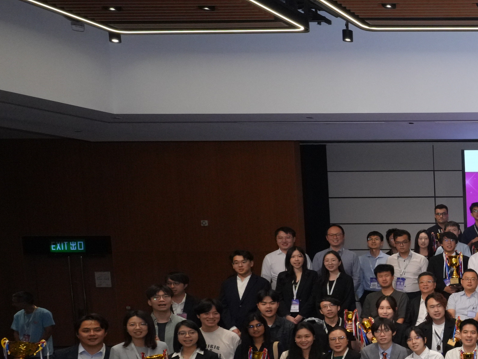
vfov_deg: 28.8
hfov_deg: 28.1
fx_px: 677
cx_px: 691
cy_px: 304
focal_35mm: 49
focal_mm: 17
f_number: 9
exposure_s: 1/100
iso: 2500
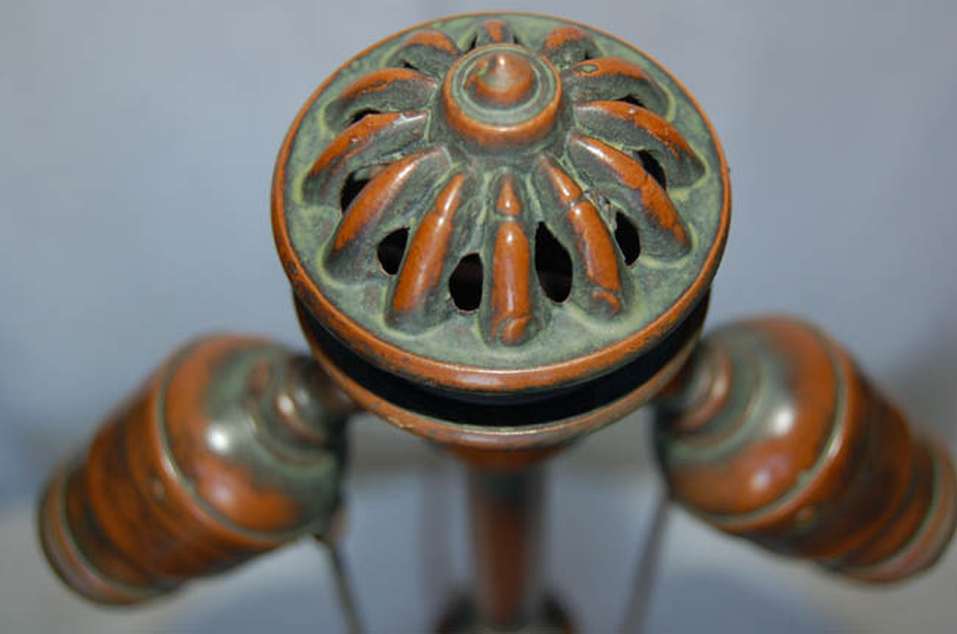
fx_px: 1513
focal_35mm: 57
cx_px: 478
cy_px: 317
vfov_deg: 23.7
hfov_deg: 35.1
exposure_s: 1/60
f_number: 4.8
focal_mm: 38
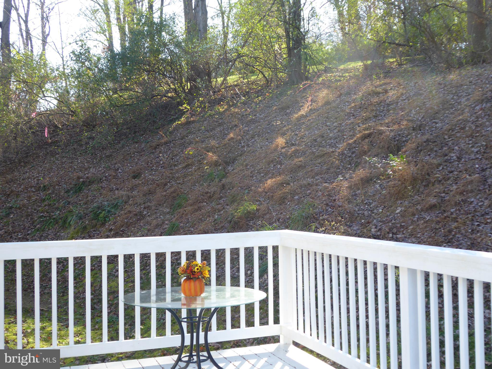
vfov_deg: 31.5
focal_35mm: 46
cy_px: 184
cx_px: 246
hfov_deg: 41.2
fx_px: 654
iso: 100
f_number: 3.9
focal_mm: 7.8
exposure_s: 1/60
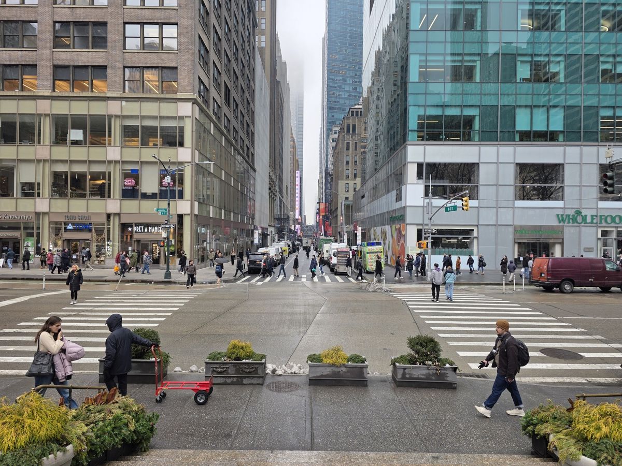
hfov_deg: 73.9
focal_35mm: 23
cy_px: 233
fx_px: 413
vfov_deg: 58.9
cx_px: 311
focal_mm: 6.3
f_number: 1.7
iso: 20
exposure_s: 1/180
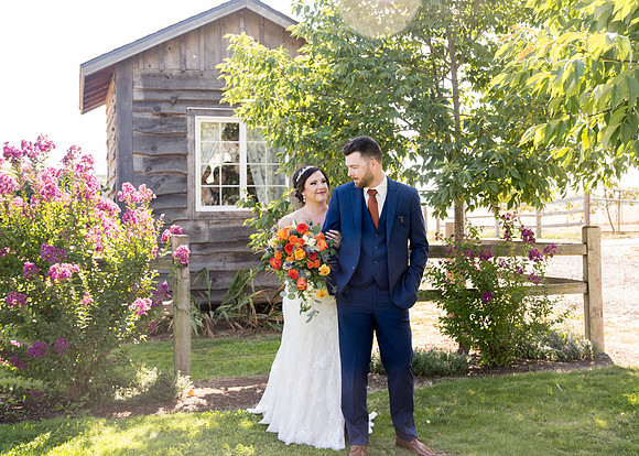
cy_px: 188
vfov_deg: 30.0
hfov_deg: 41.2
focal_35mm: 47
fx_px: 849
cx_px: 350
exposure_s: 1/400
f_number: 4
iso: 400
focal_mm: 38
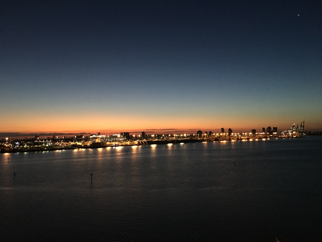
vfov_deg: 48.2
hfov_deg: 61.7
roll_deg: +0.6
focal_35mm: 29
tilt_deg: +3.9
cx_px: 161
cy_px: 121
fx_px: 270
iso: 100
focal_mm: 4.15
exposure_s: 1/4
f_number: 2.2
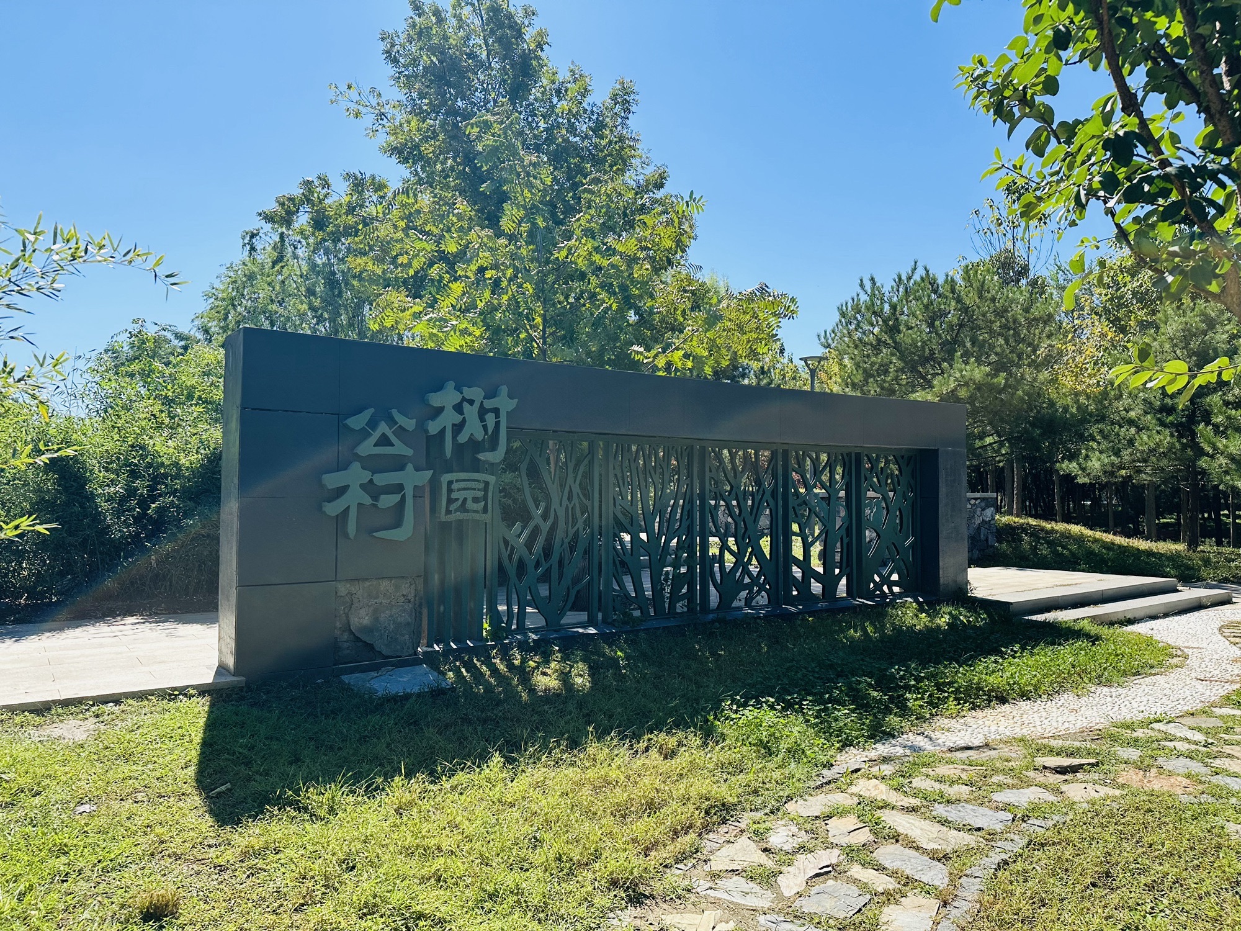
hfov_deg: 71.6
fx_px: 860
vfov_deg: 56.8
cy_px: 466
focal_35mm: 24
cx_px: 620
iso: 80
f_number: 1.78
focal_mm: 6.86
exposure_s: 1/3058
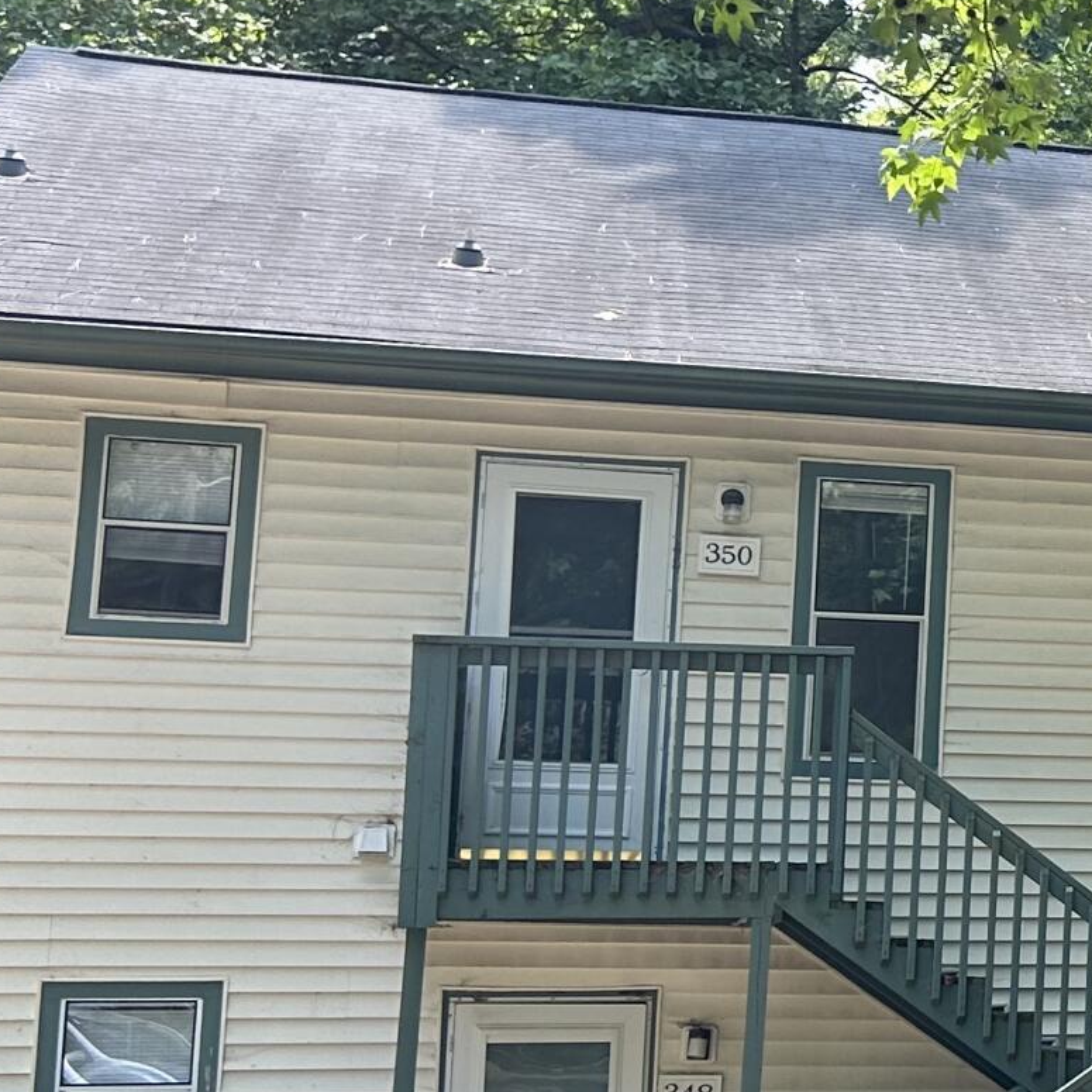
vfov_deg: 19.5
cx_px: 1823
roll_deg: +0.6
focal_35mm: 89
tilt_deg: +7.7
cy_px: 504
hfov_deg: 16.9
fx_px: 3176
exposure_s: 1/346
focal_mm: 5.7
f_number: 1.5
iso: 50
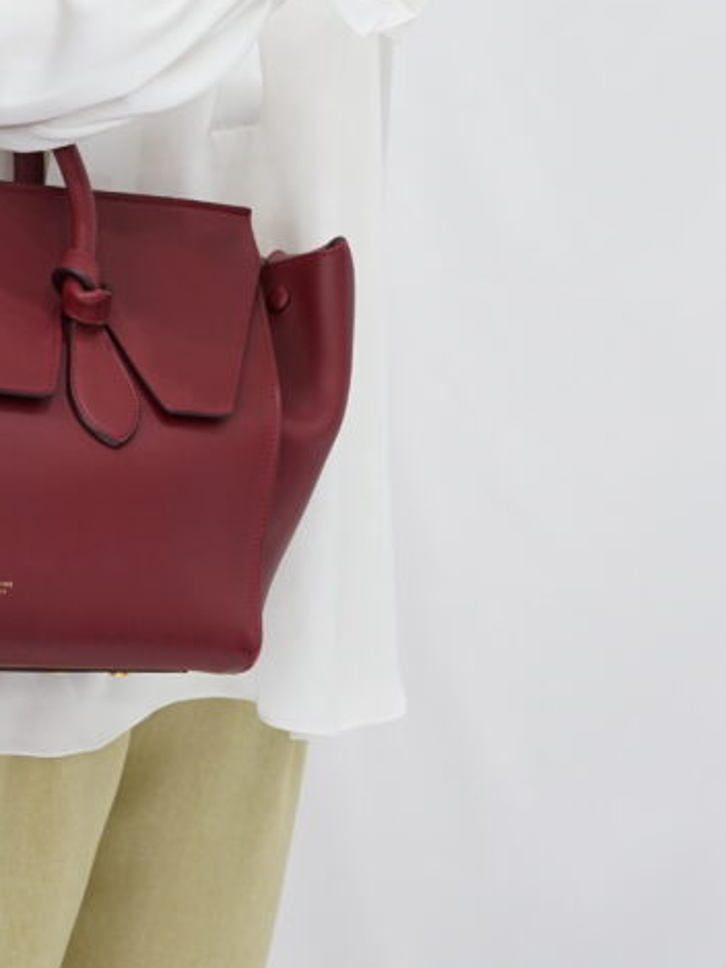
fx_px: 2935
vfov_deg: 18.6
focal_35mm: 105
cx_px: 73
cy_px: 301
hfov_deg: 14.0
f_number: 6.3
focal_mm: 50
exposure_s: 1/10
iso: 640
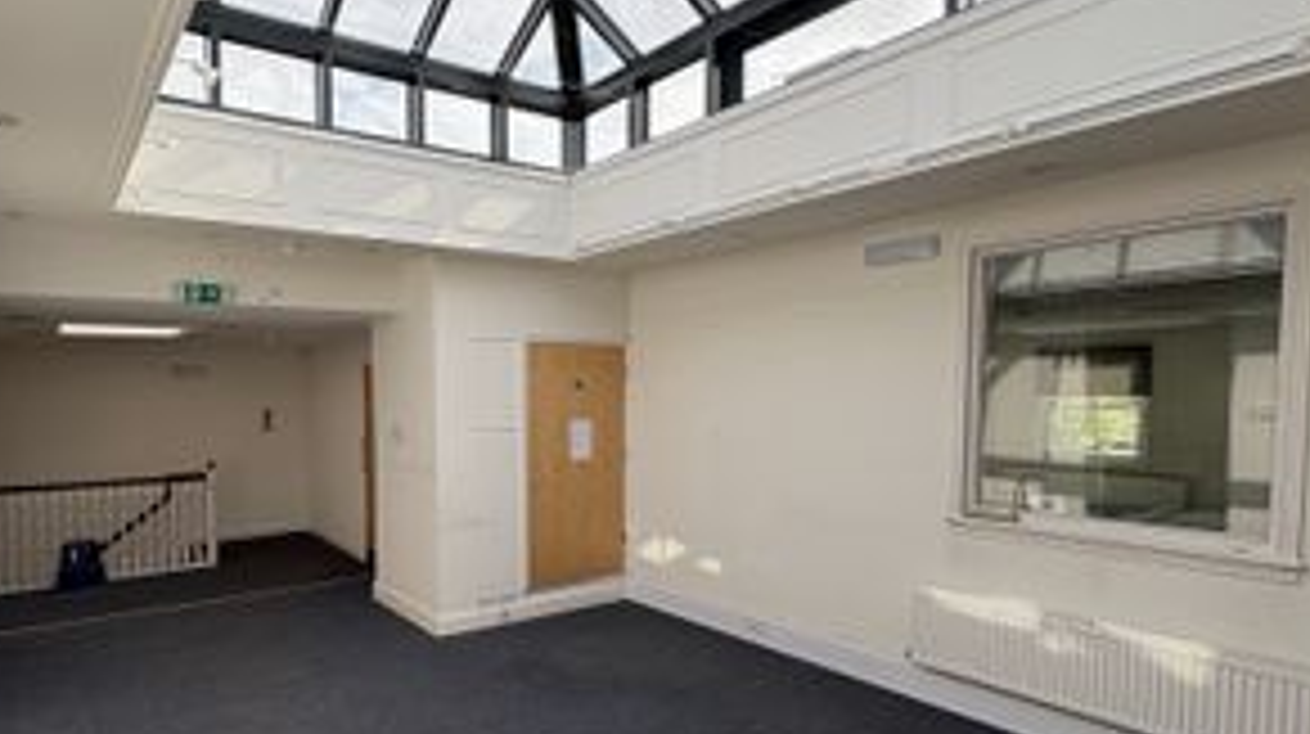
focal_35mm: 21
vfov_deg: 53.2
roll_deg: +1.0
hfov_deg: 81.8
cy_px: 428
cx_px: 468
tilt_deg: -2.6
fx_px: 729
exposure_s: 1/235
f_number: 2.2
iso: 40
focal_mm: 2.22
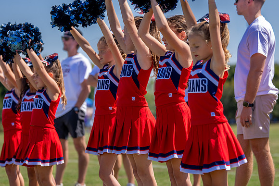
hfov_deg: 16.0
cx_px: 121
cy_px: 86
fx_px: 990
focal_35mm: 128
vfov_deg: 10.7
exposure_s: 1/1250
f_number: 2.8
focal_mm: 110
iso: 100
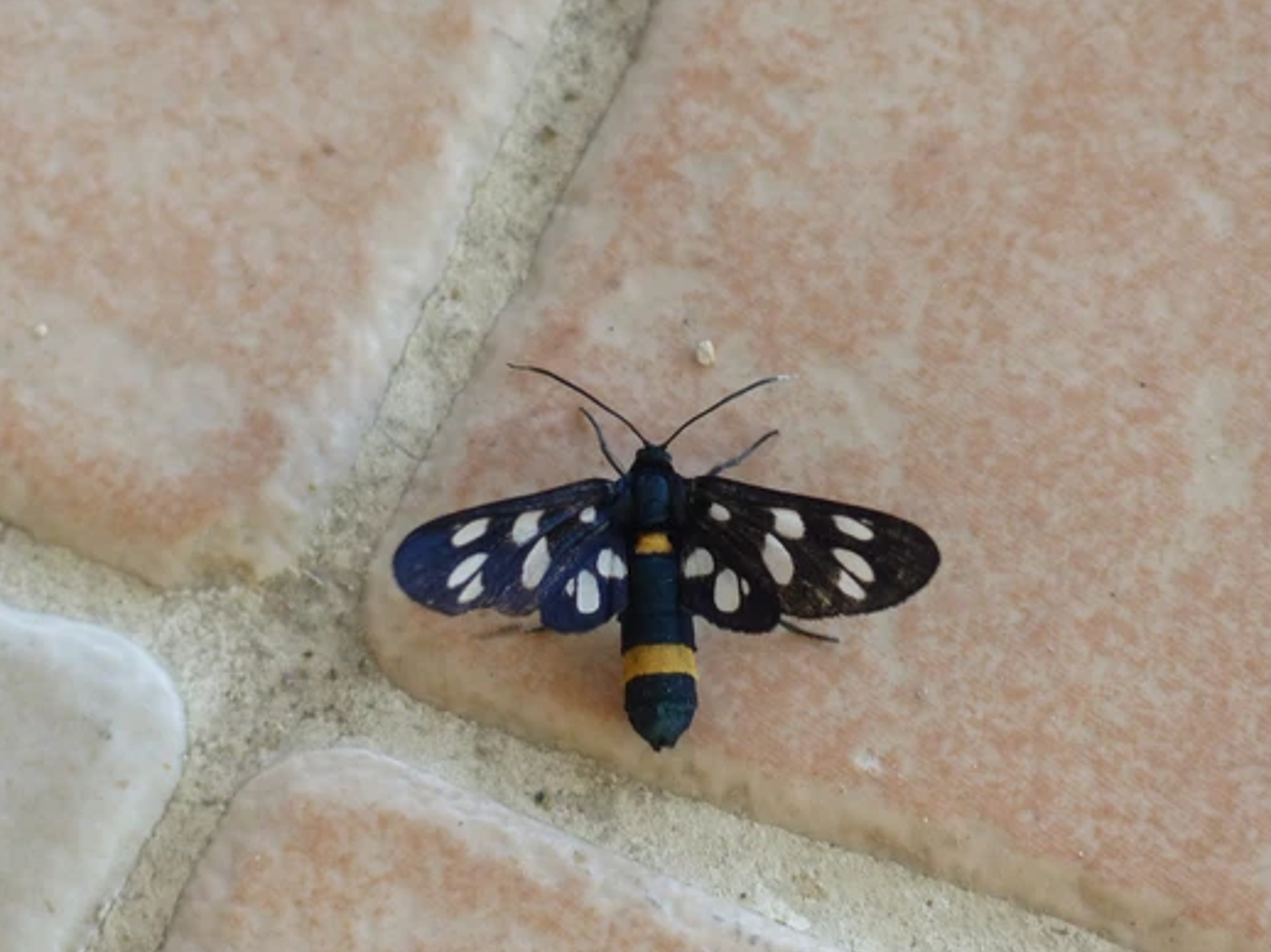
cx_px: 653
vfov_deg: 2.0
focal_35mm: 732
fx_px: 26864
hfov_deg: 2.7
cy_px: 388
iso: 160
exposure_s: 1/125
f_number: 2.8
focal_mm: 106.6
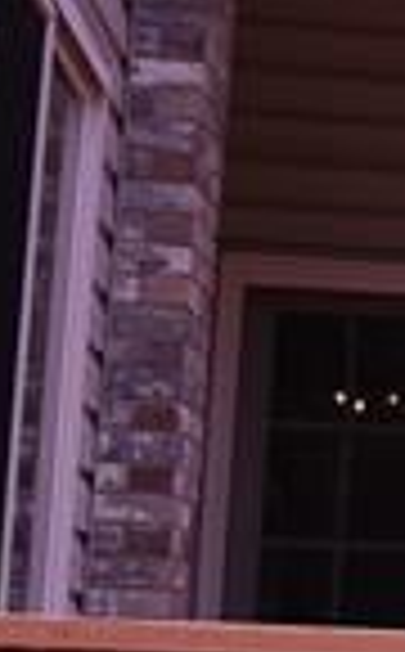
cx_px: 1485
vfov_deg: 12.1
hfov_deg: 6.4
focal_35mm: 173
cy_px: 301
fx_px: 3070
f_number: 7.1
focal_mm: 24
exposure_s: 1/200
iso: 125
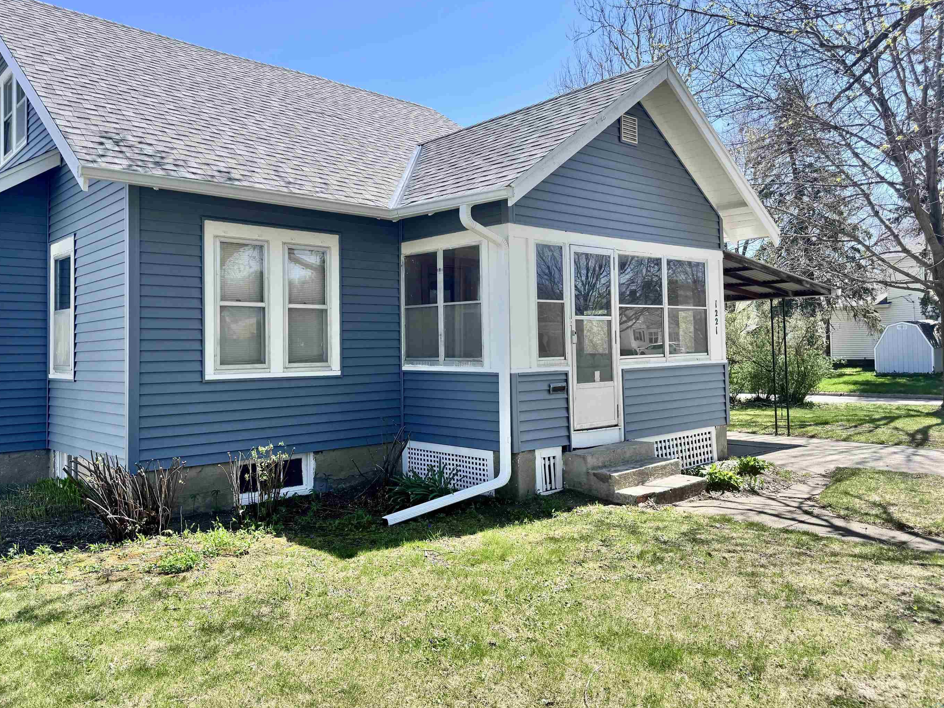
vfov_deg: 51.3
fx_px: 736
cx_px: 432
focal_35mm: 27
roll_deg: +1.3
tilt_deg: +1.0
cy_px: 323
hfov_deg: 65.2
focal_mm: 6.76
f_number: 1.78
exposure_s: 1/2415
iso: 80
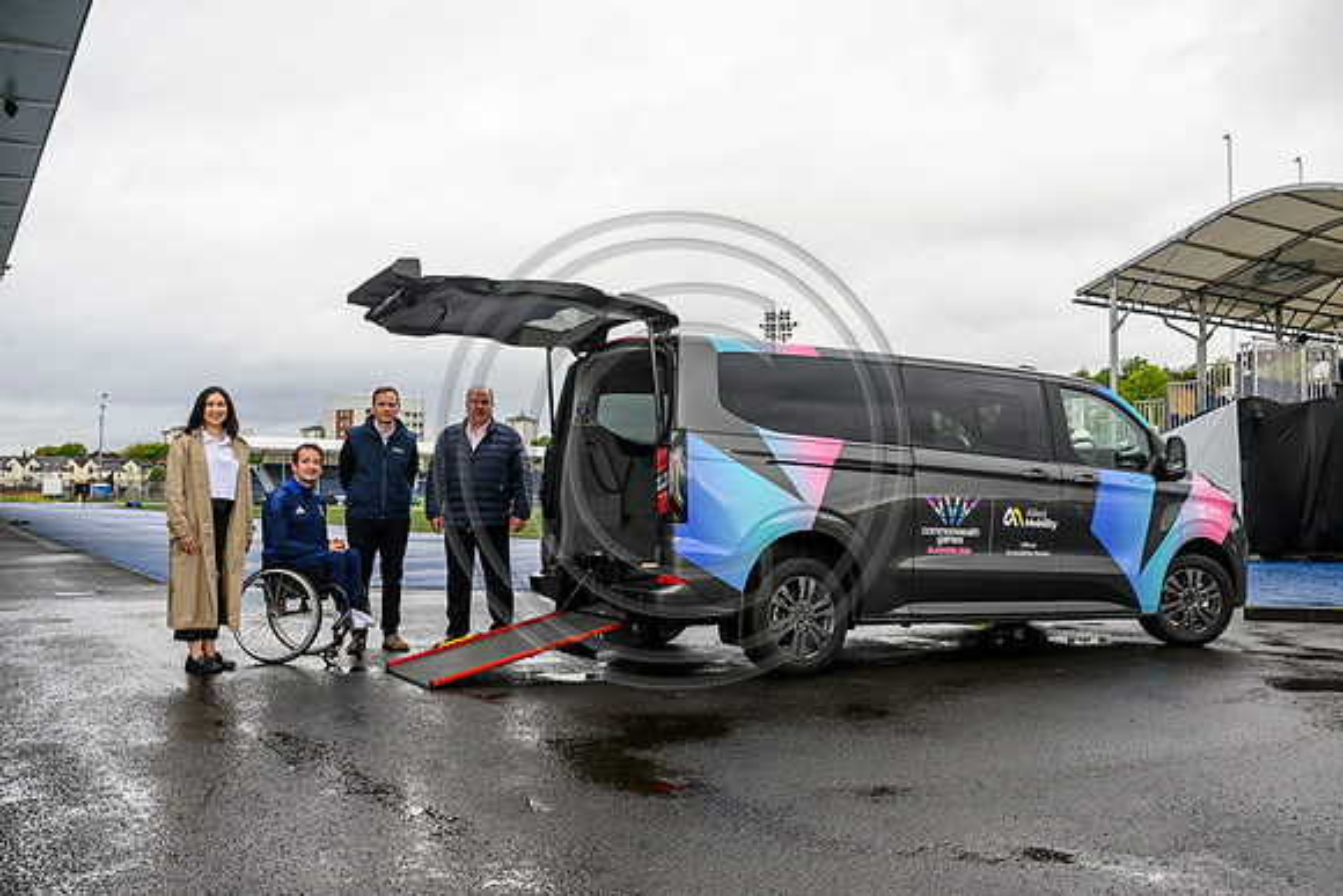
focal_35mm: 30
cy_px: 448
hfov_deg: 61.1
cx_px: 672
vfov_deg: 43.0
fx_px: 1138
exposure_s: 1/160
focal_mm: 30.5
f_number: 9
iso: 250
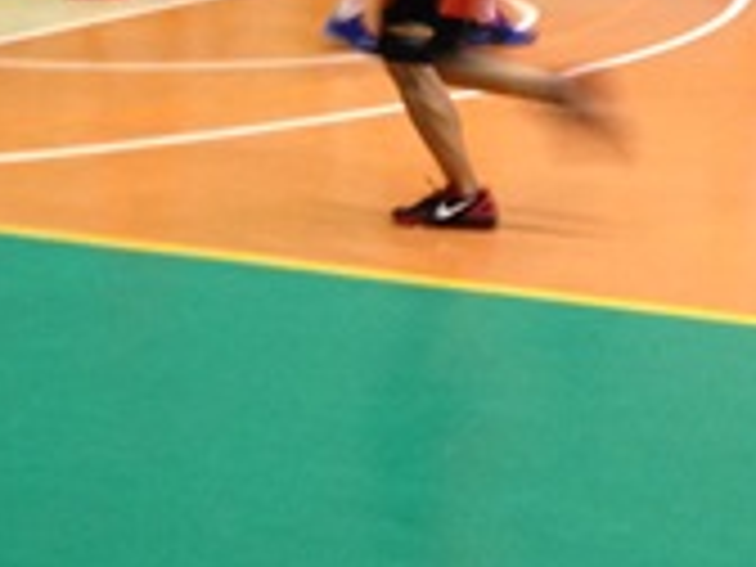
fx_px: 2752
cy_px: -63
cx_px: 162
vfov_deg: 11.6
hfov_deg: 15.6
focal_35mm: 126
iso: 100
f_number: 2.4
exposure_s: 1/20
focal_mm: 4.12
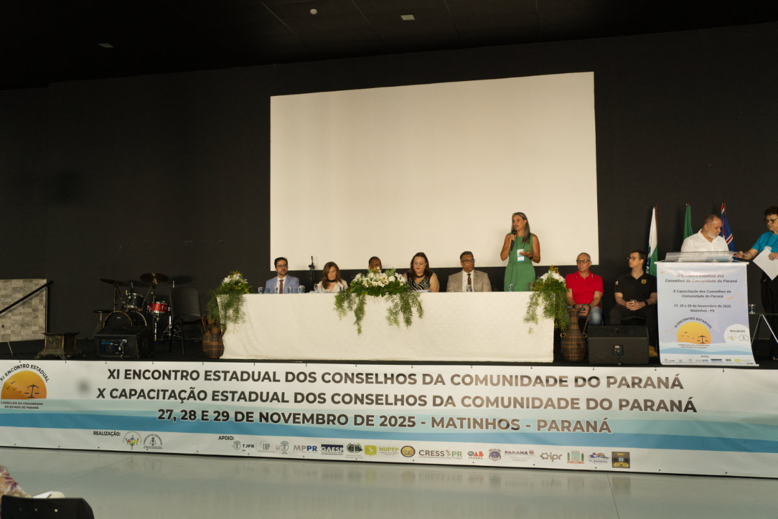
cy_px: 260
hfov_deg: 54.4
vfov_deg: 37.9
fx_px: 757
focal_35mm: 35
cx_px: 389
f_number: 4
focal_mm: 35
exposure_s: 1/100
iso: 4000
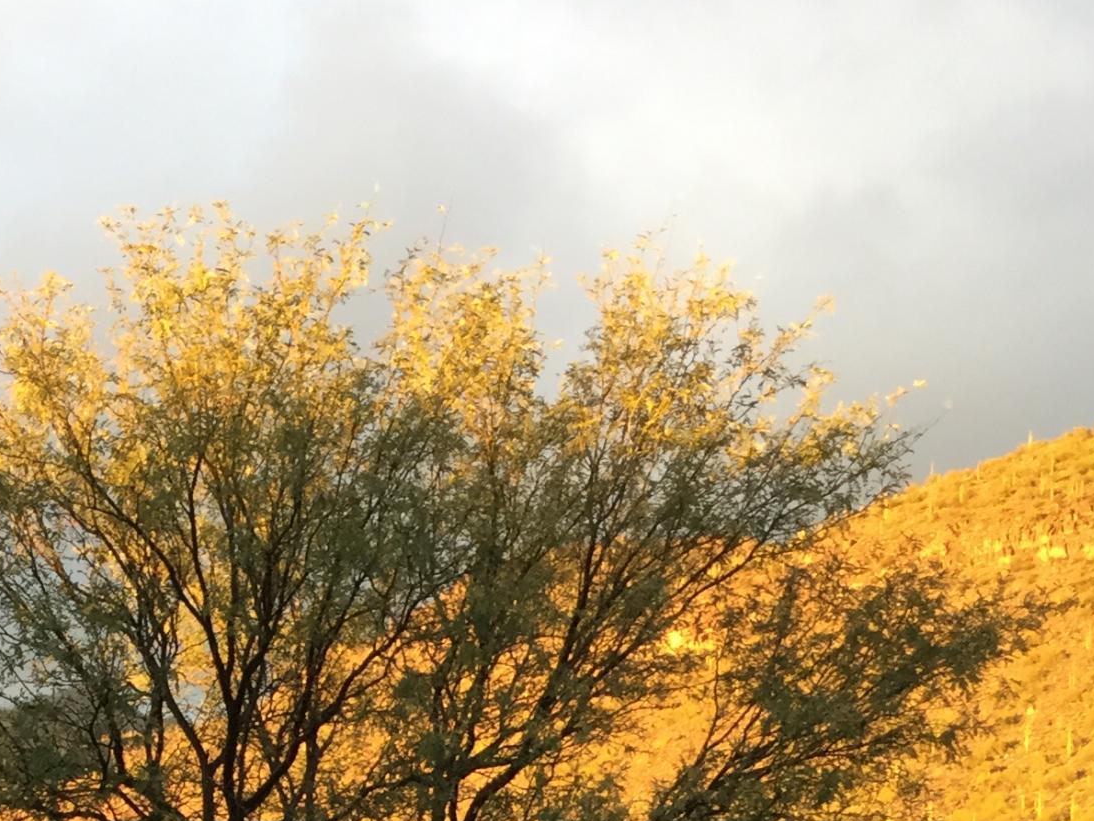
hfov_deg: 22.3
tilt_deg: -0.3
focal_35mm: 85
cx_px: 45
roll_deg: -1.7
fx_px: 2687
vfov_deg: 16.7
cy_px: 973
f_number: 2.4
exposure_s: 1/40
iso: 32
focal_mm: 3.3
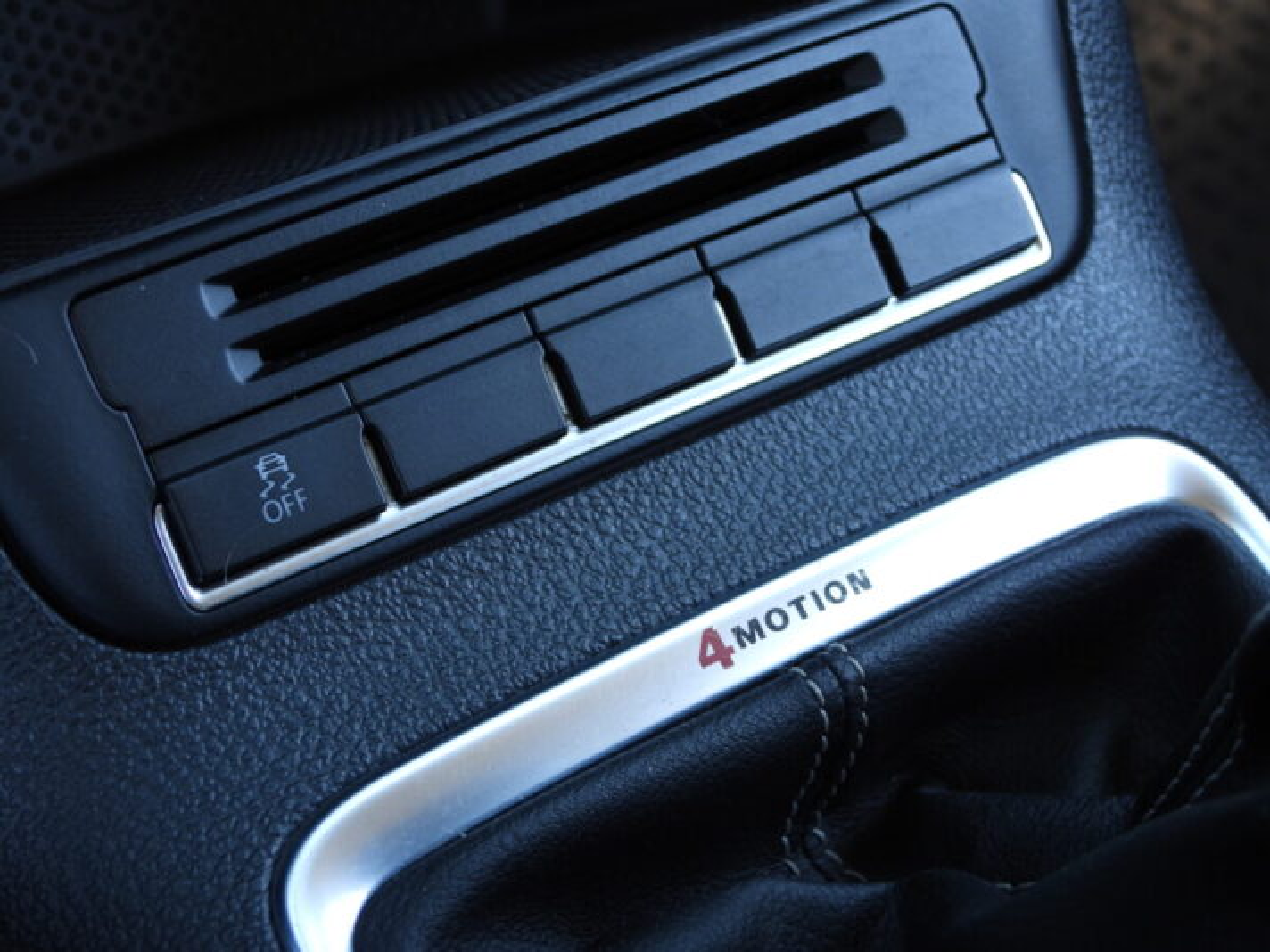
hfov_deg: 27.8
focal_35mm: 70
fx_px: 2568
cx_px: 635
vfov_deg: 21.0
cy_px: 476
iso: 100
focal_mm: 12.6
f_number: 3.5
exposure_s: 1/40
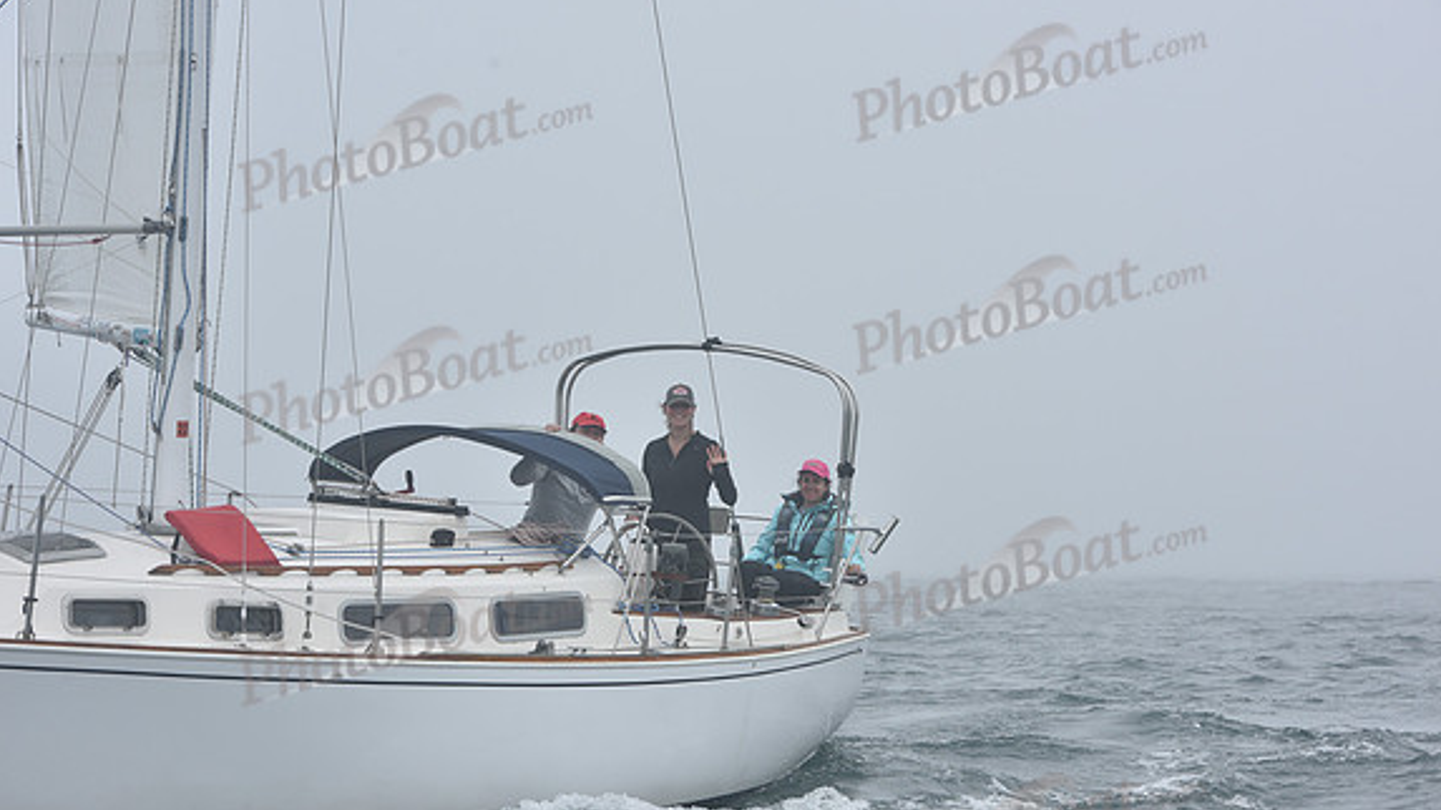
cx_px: 724
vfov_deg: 11.6
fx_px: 3973
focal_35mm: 104
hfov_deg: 20.6
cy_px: 474
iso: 250
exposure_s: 1/800
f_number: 10
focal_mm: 98
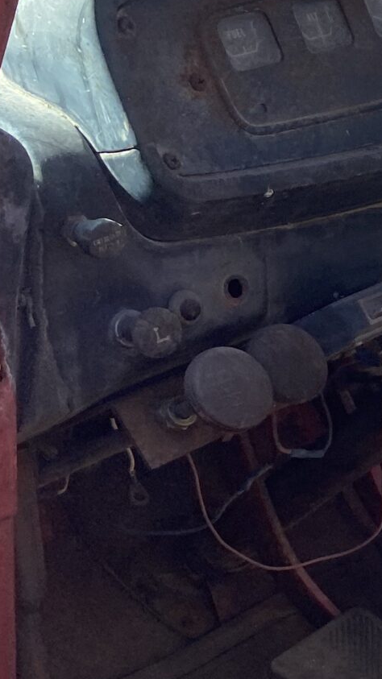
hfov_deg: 11.0
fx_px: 1549
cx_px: 1024
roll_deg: -1.0
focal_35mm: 86
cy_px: 466
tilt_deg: -26.3
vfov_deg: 24.6
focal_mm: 4.25
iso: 32
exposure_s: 1/788
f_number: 1.8
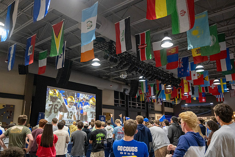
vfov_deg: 48.0
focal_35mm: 27
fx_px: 176
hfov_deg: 67.4
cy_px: 78
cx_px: 118
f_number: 4
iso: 6400
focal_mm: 27
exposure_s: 1/250
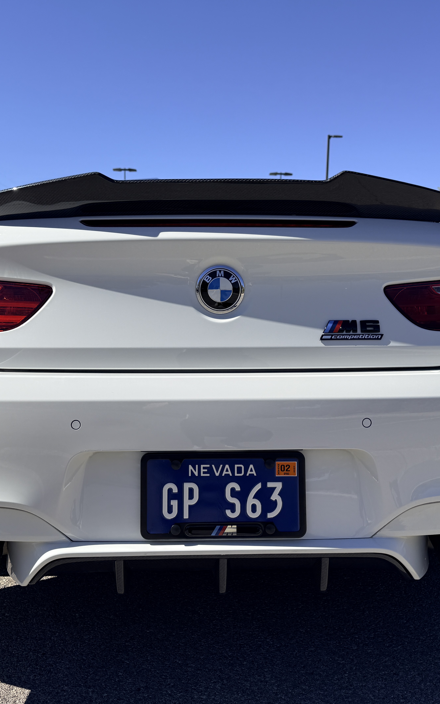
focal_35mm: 34
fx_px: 652
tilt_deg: -4.4
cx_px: 221
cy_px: 352
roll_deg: -0.9
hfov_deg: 37.3
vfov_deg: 56.7
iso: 80
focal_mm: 6.76
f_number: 1.78
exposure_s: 1/6173
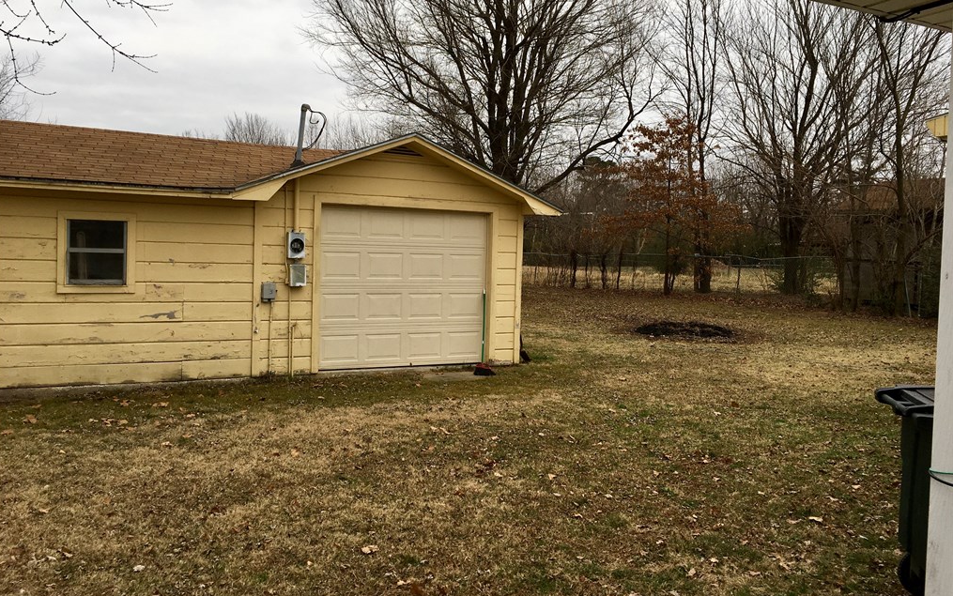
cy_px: 269
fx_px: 805
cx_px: 474
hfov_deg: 61.2
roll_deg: -1.6
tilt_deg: -3.0
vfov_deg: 40.6
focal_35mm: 31
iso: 25
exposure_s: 1/268
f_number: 2.2
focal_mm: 4.15
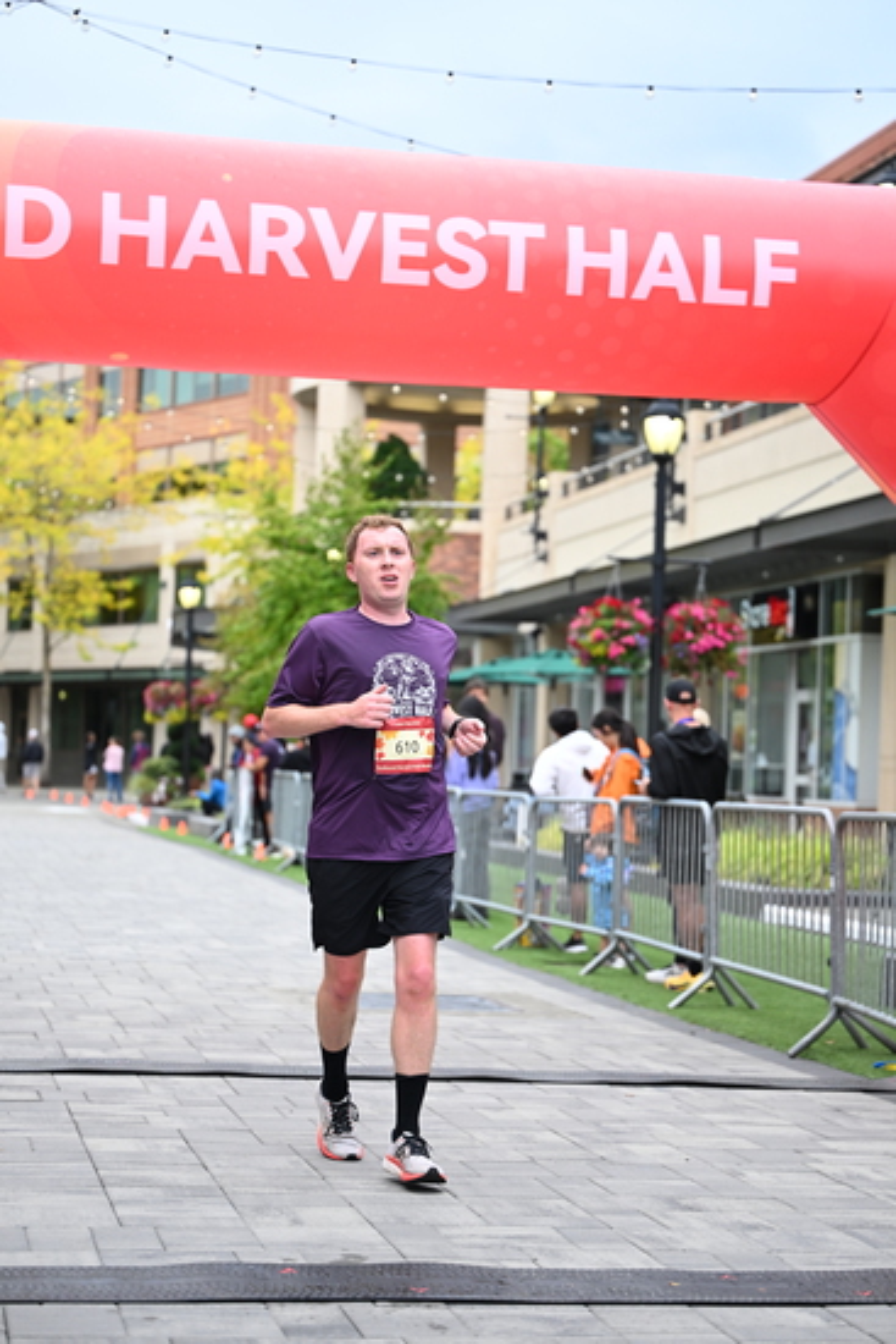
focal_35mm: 70
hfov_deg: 19.5
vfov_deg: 28.8
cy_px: 672
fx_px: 2611
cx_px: 448
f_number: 2.8
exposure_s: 1/2000
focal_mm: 70
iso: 800
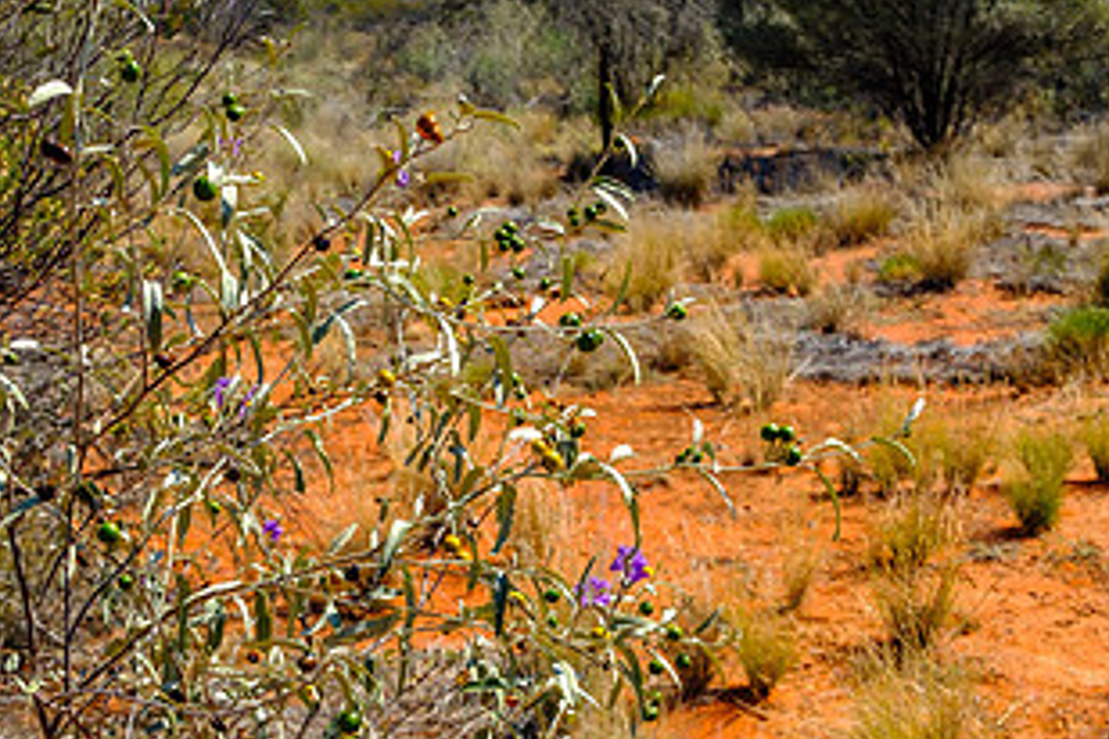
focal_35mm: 47
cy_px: 622
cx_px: 495
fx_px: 1448
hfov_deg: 41.9
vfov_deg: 27.9
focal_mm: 16.6
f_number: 4
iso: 200
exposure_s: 1/2200
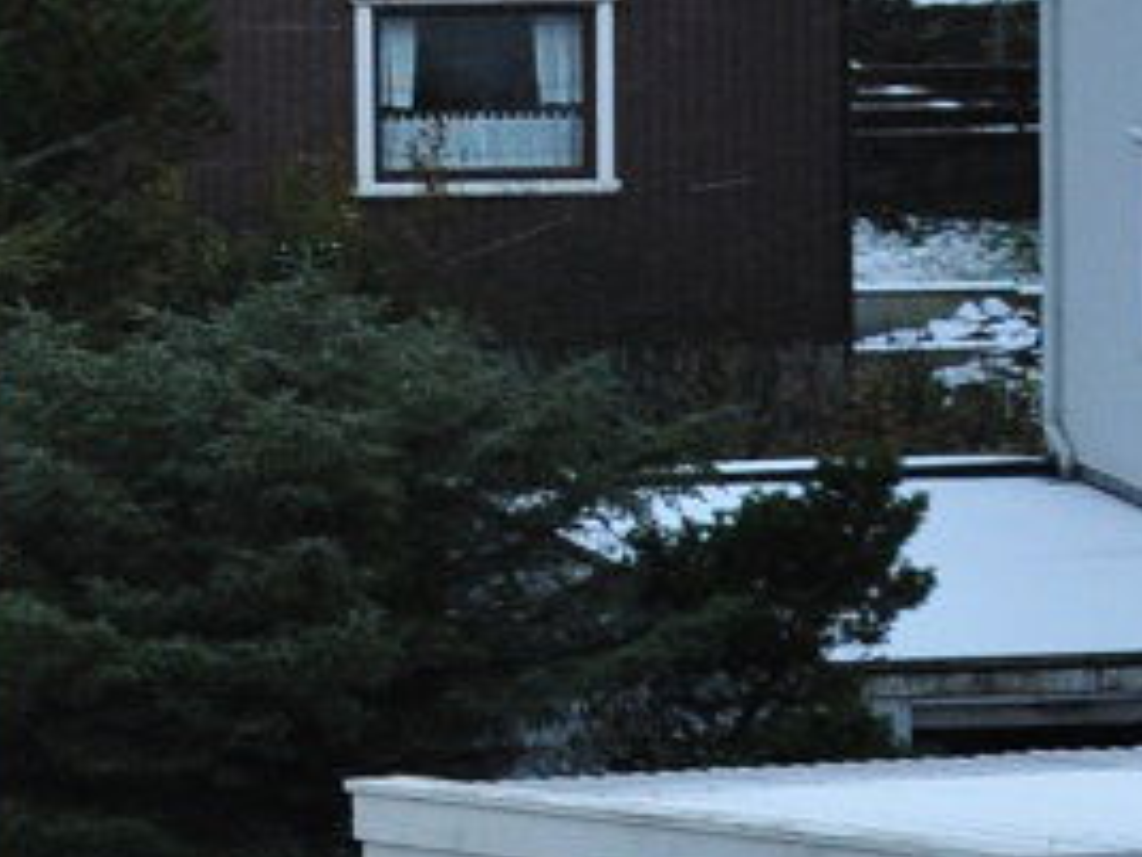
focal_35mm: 479
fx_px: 15802
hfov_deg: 4.0
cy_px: -917
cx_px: -1909
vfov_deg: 3.1
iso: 720
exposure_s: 1/60
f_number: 8
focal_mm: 52
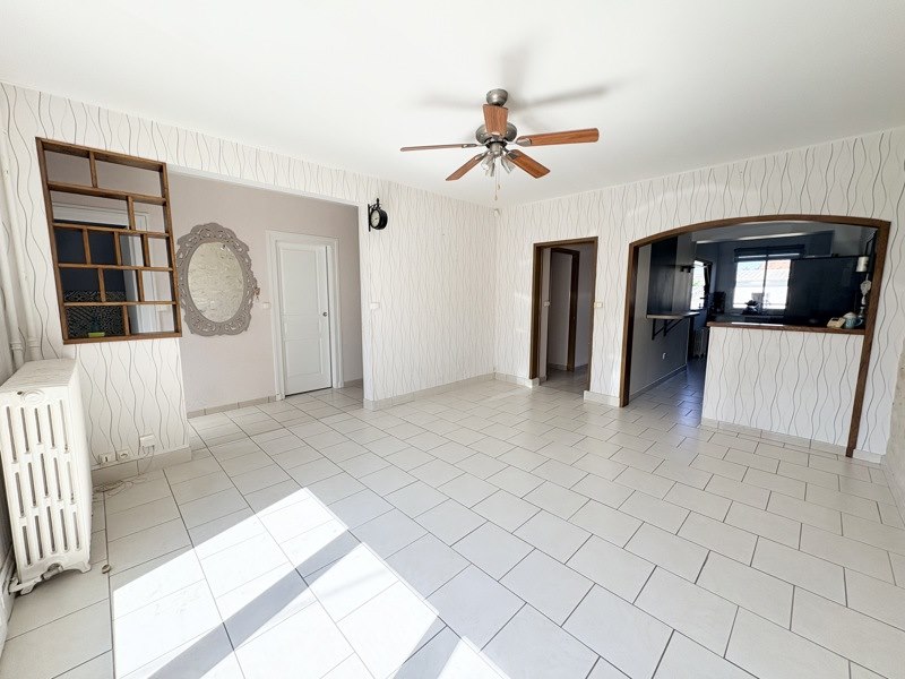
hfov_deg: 102.1
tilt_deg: -6.6
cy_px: 340
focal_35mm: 14
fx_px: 366
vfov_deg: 85.7
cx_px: 452
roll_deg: -0.2
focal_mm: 2.22
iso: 64
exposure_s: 1/354
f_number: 2.2
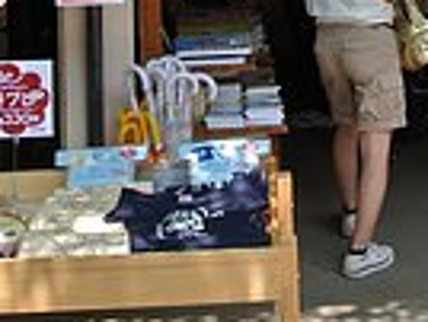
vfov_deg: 14.3
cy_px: -110
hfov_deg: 19.4
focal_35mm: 99
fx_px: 1226
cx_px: 402
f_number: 8
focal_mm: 10
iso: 200
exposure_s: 1/80
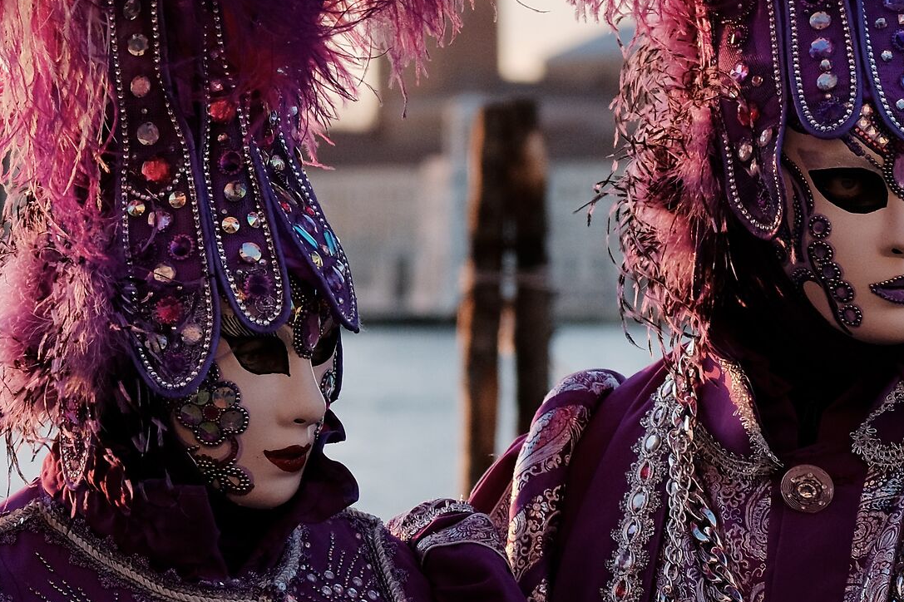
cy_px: 41
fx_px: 5046
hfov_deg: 10.2
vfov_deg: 6.8
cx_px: 530
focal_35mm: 201
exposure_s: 1/800
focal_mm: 60.7
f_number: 3.6
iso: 800
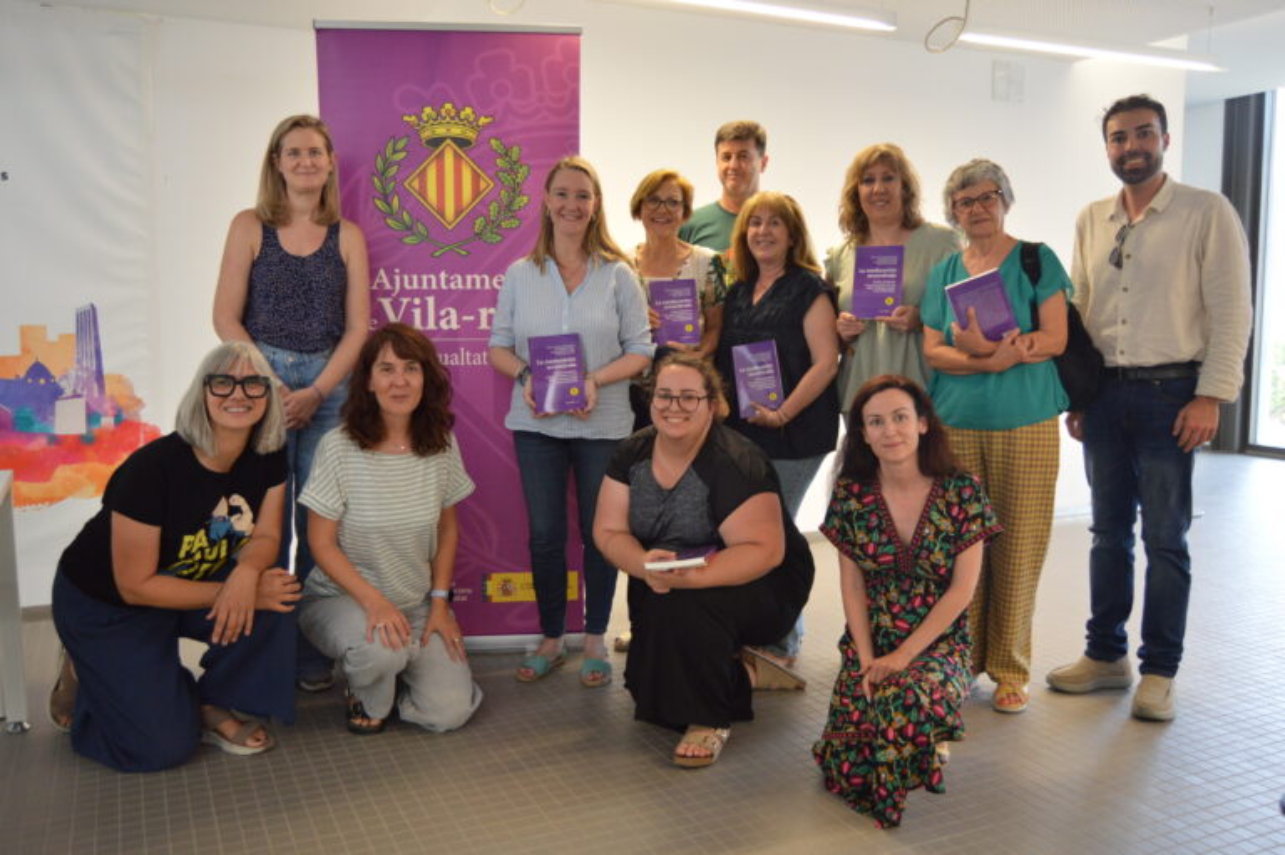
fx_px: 1070
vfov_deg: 43.6
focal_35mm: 30
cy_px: 428
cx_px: 642
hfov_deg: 62.0
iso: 900
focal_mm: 20
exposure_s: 1/60
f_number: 3.5
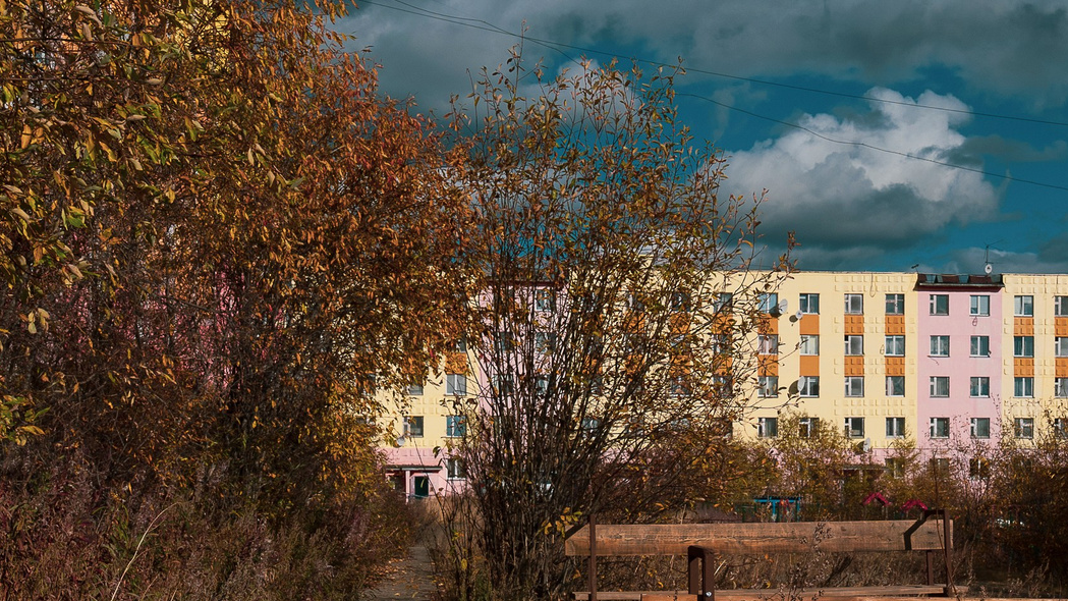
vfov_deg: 17.2
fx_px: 1954
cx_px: 658
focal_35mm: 69
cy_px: 533
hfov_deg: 30.5
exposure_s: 1/640
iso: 100
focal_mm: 27
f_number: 10
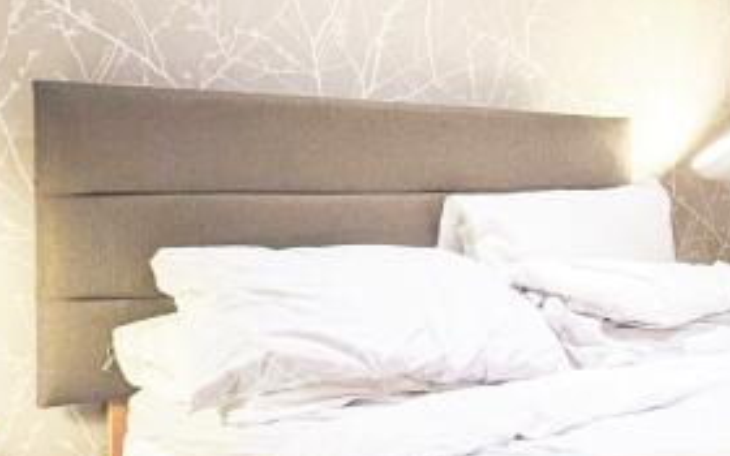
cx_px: 759
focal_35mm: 62
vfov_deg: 21.0
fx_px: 1233
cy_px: 245
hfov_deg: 30.3
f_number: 2.2
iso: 84
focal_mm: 2.22
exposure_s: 1/25
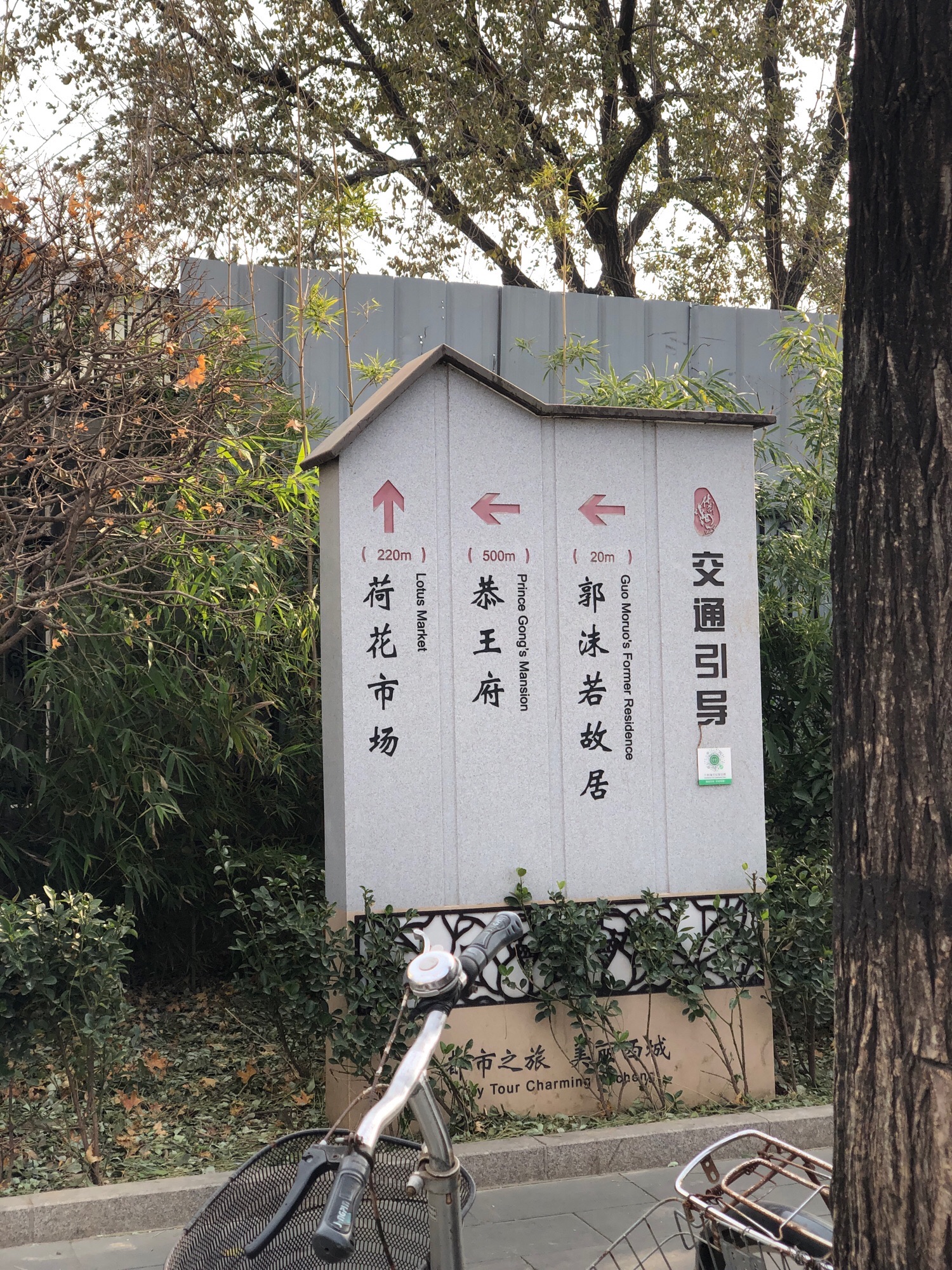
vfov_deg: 36.8
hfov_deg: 28.0
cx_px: 476
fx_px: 1907
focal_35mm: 52
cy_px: 635
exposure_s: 1/355
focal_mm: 6
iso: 16
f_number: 2.4
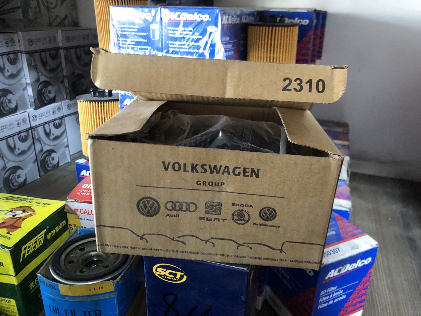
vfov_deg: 49.7
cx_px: 210
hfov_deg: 63.4
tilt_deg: -21.8
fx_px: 341
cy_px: 158
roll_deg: -0.3
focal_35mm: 28
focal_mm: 4
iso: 100
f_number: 1.8
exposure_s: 1/15
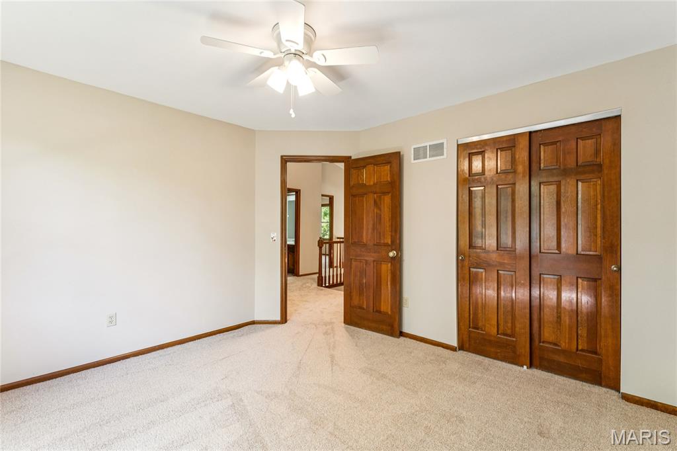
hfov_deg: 97.1
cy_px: 226
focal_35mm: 16
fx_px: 299
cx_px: 338
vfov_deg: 74.1
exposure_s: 1/3.33
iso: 320
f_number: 13
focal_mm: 15.9
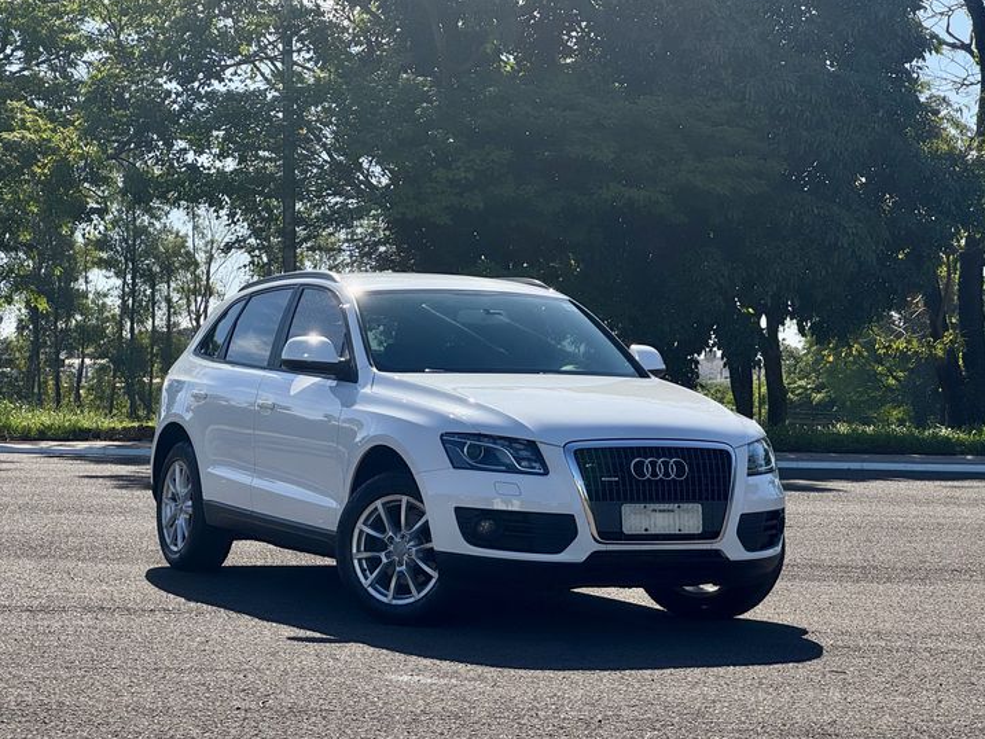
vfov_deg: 17.0
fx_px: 2476
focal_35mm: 87
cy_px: 413
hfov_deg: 22.5
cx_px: 466
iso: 25
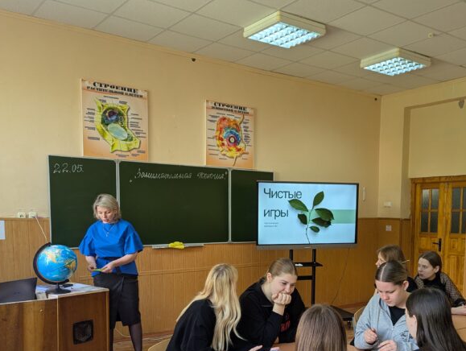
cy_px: 257
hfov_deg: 49.6
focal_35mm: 37
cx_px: 288
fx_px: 499
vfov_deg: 37.9
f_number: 1.85
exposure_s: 1/100
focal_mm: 6.81
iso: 132
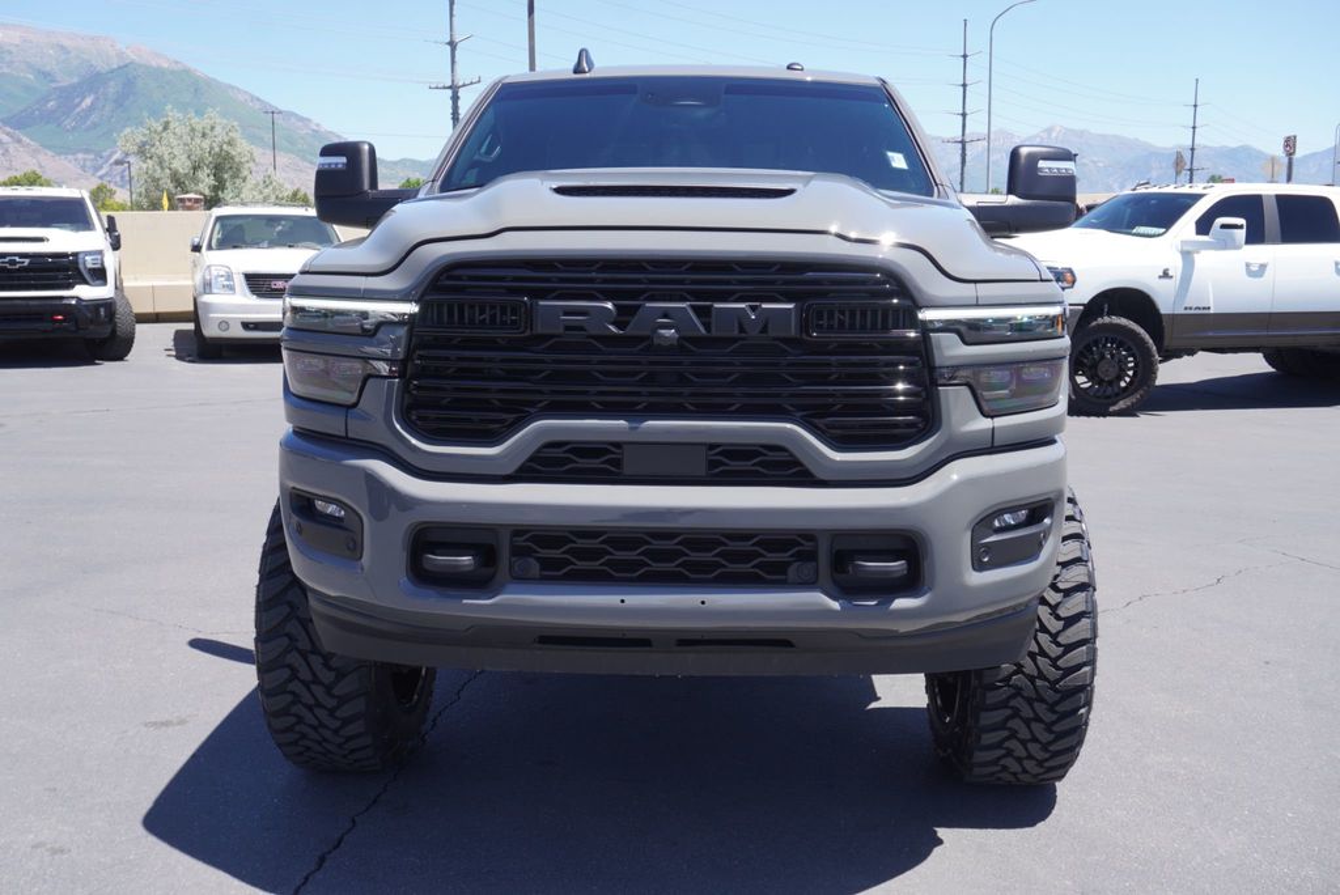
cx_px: 670
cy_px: 448
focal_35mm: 36
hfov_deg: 53.1
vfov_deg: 36.9
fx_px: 1341
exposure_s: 1/100
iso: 100
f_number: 8
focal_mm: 24
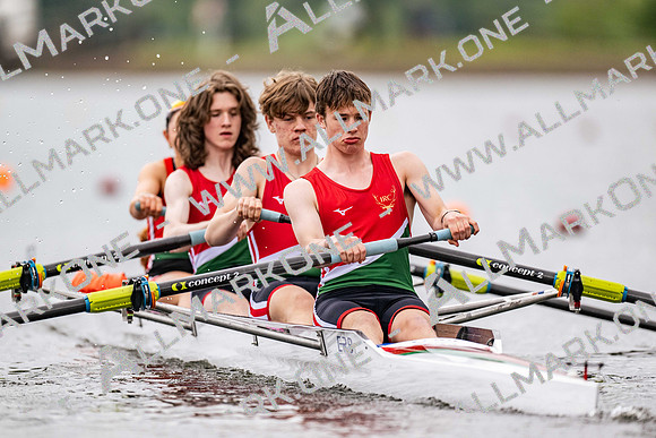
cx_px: 328
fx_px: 10935
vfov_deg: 2.3
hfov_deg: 3.4
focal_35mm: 600
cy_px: 219
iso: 720
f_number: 4
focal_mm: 600
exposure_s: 1/2500
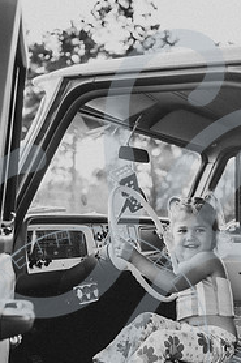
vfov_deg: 29.4
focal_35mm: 68
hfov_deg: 20.0
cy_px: 249
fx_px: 684
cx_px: 147
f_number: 2.8
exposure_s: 1/200
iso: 100
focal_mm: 42
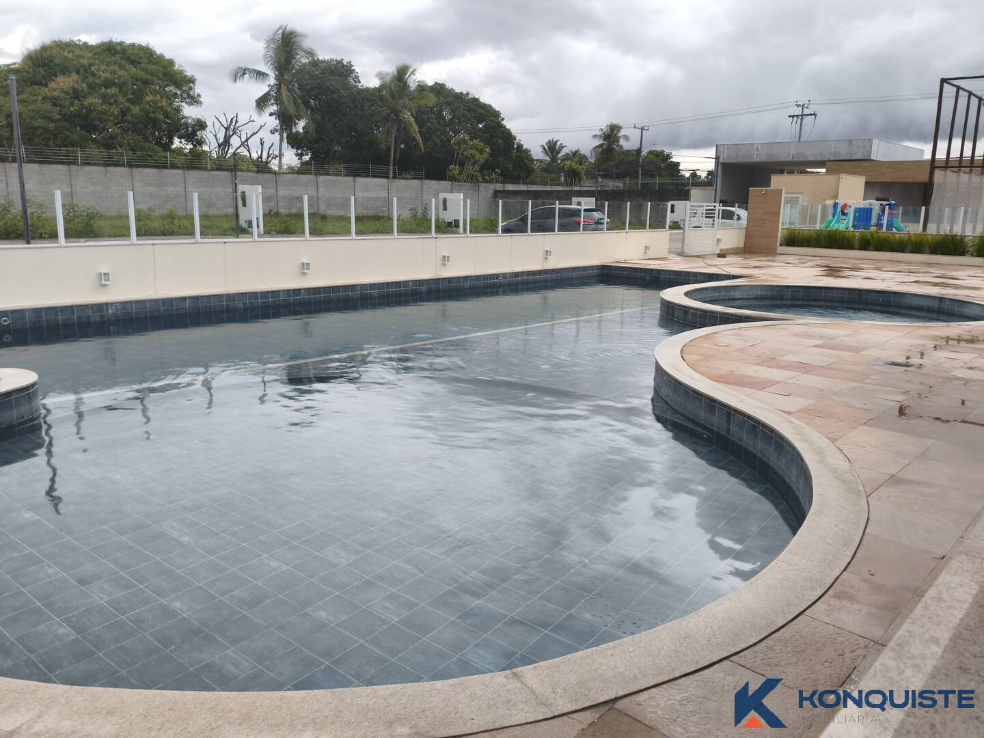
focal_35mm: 26
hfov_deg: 67.3
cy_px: 369
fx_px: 739
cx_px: 492
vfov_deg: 53.1
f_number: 1.5
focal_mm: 4.94
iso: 320
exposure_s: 1/1201
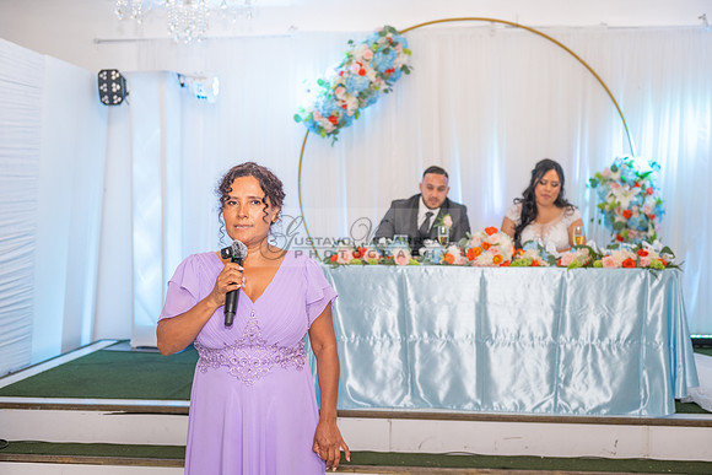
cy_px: 247
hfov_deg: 41.8
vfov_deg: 28.6
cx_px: 339
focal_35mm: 47
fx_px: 932
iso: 1000
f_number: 3.2
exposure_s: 1/160
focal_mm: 45
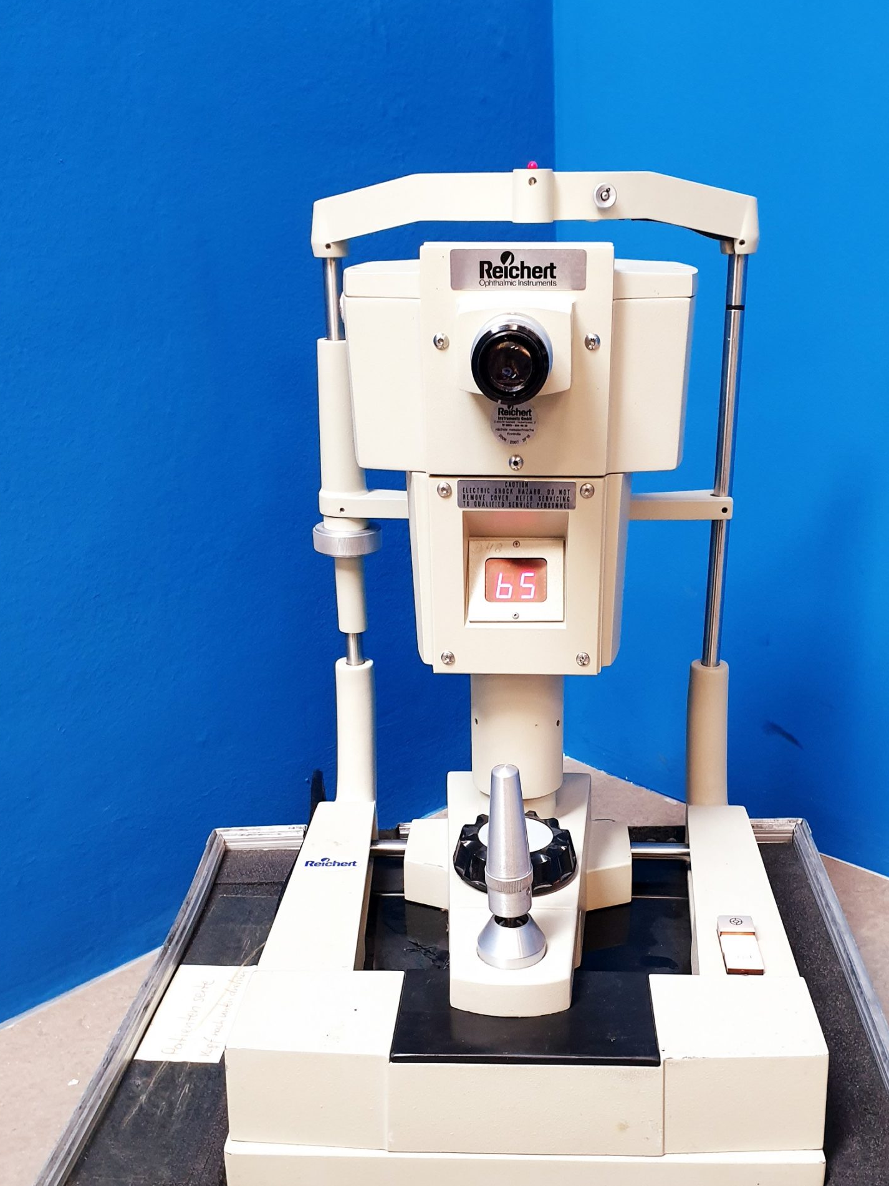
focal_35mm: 35
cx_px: 500
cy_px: 731
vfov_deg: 52.1
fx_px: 1199
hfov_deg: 40.6
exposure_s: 1/33
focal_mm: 4.3
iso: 320
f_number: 2.4
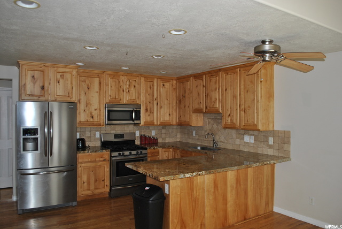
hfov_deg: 67.3
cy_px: 114
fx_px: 257
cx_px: 171
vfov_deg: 48.0
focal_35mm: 27
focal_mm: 18
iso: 200
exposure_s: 1/60
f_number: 3.5
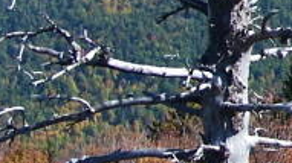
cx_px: 596
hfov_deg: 9.1
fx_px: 1717
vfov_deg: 5.4
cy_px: -70
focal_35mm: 222
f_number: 4
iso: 80
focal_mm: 6.3
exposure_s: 1/640
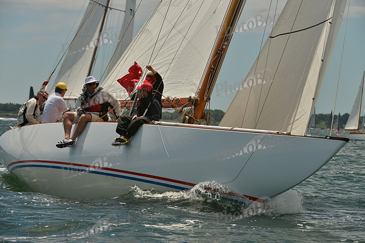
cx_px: 182
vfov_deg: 6.9
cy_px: 122
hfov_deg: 10.3
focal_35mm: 200
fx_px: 2028
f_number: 8
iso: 200
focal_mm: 200
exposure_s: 1/1000
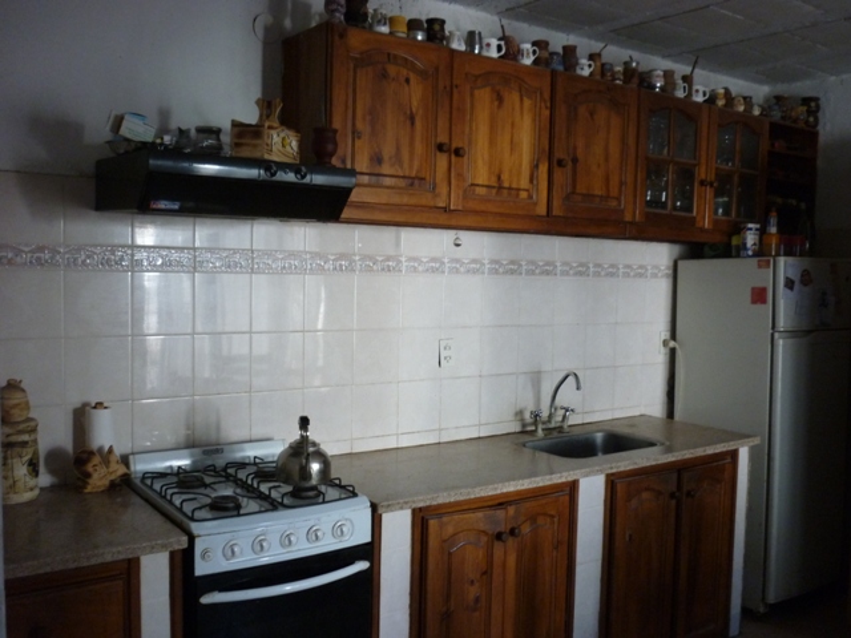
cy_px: 319
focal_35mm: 33
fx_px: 811
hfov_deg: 55.4
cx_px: 426
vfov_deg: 42.9
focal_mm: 5.5
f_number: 2.8
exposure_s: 1/30
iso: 320
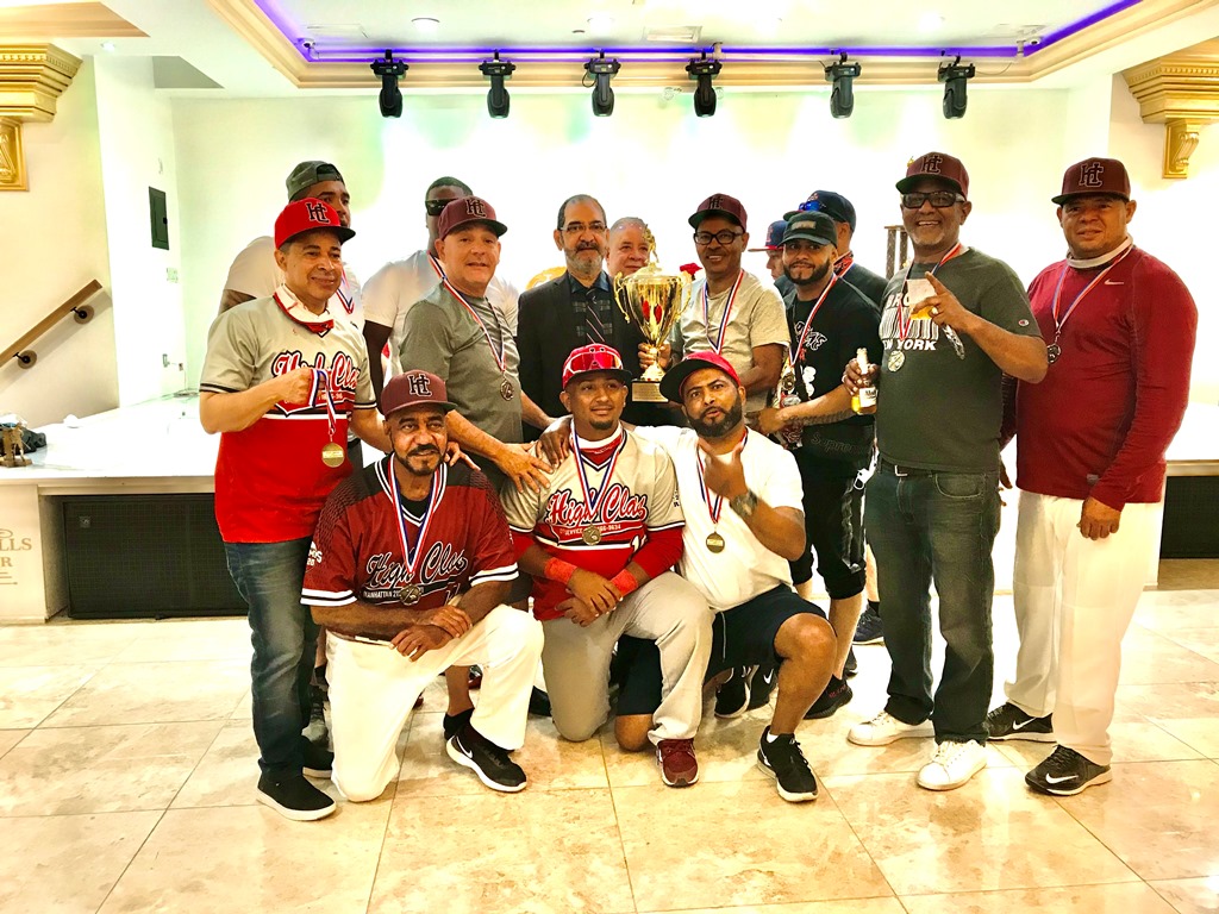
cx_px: 610
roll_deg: +0.4
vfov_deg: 49.7
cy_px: 457
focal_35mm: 28
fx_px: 986
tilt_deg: -8.4
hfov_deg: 63.4
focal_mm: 3.99
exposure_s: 1/20
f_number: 1.8
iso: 40
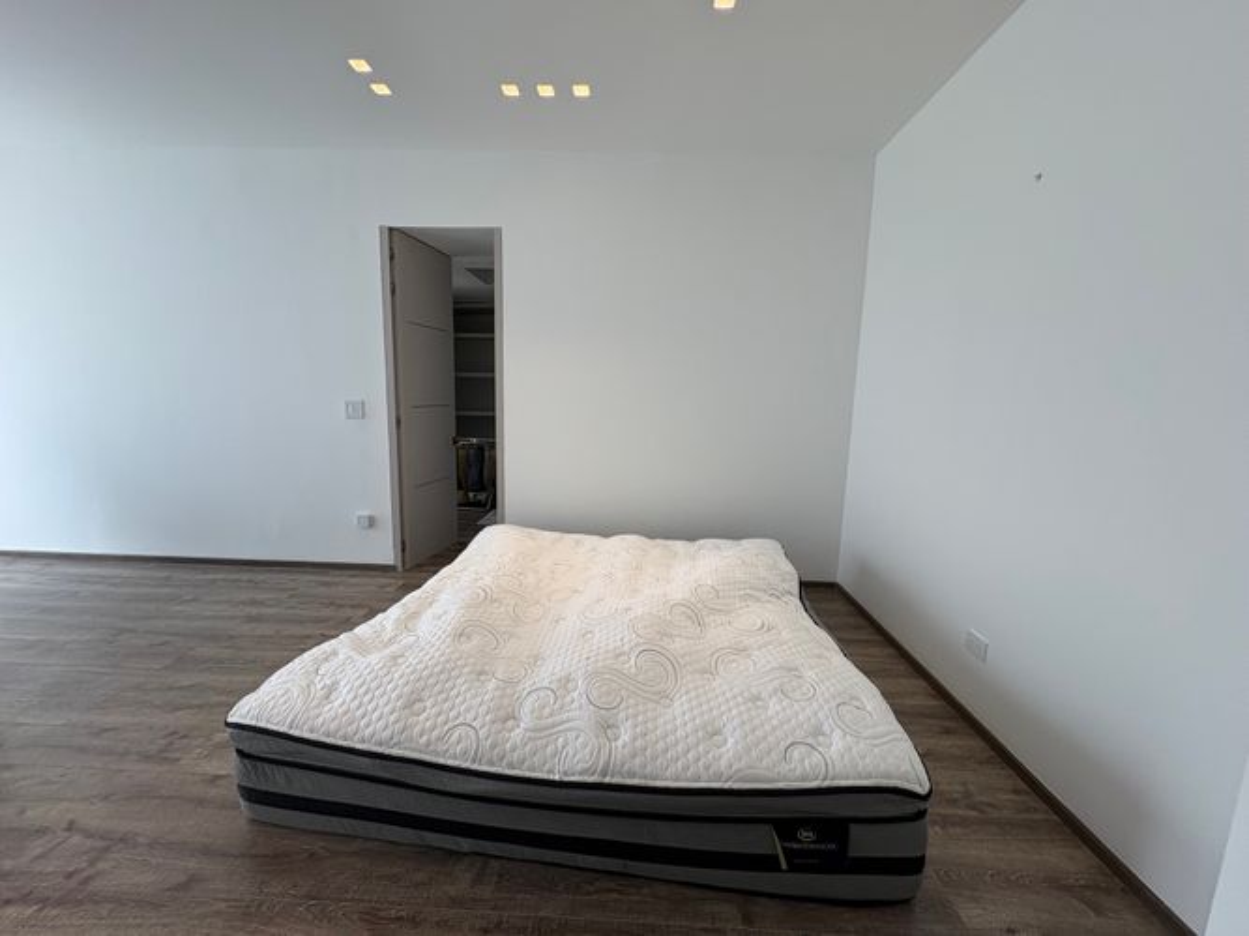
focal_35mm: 14
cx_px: 624
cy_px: 468
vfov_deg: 85.7
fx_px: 505
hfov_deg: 102.1
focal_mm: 2.22
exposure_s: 1/120
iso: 80
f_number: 2.2
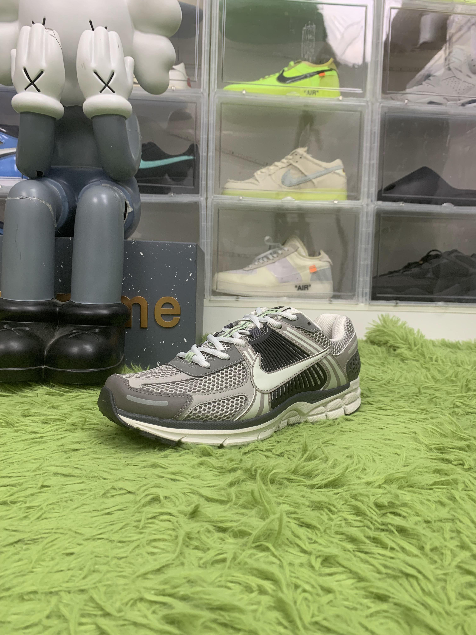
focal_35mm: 26
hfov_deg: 53.1
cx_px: 238
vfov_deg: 67.3
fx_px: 477
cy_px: 318
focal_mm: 4.25
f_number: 1.8
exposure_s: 1/61
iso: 100
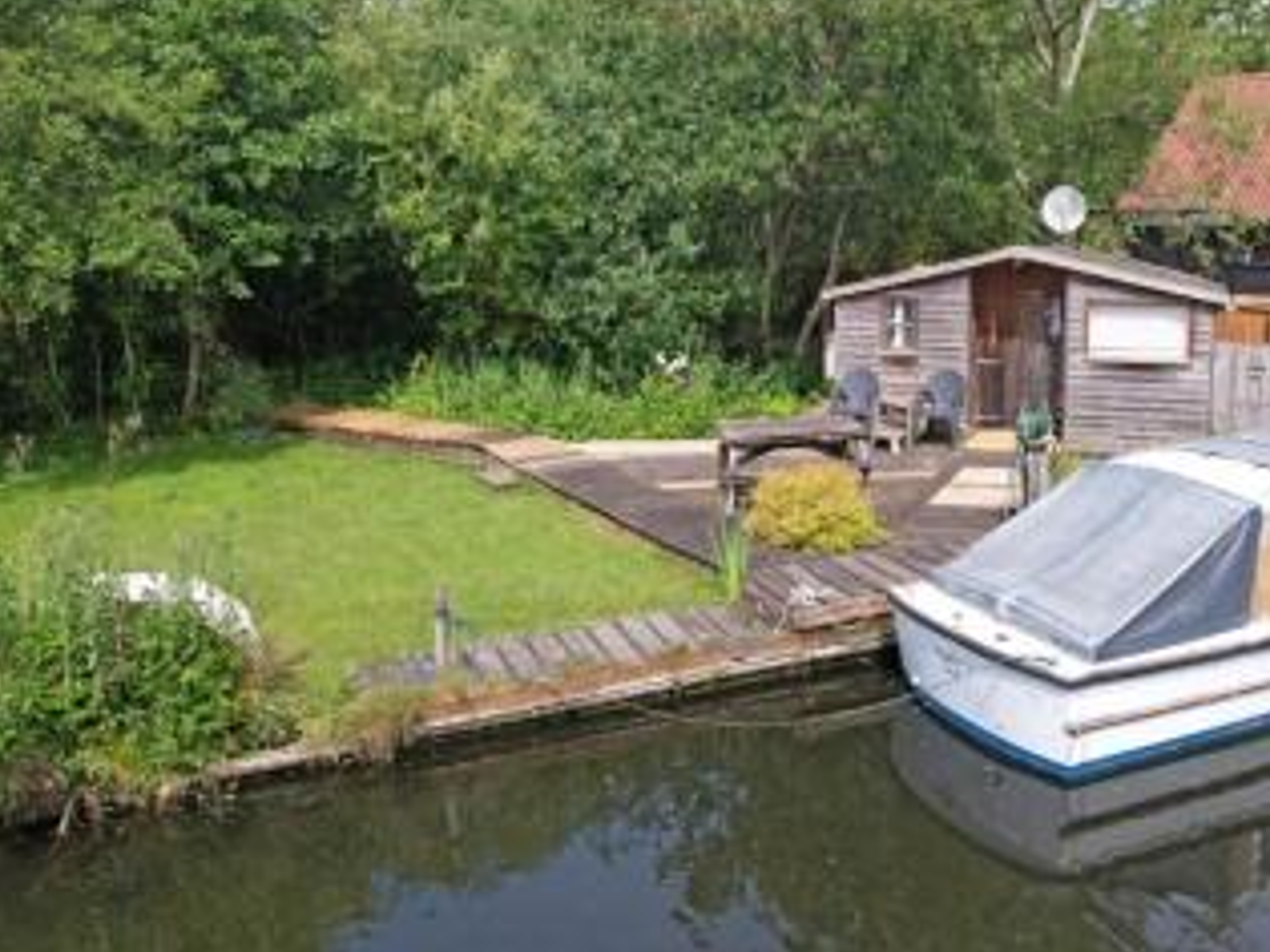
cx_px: 750
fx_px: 1174
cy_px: 434
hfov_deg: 56.5
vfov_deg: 44.1
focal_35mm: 32
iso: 100
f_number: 2.8
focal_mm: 8.38
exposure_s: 1/160
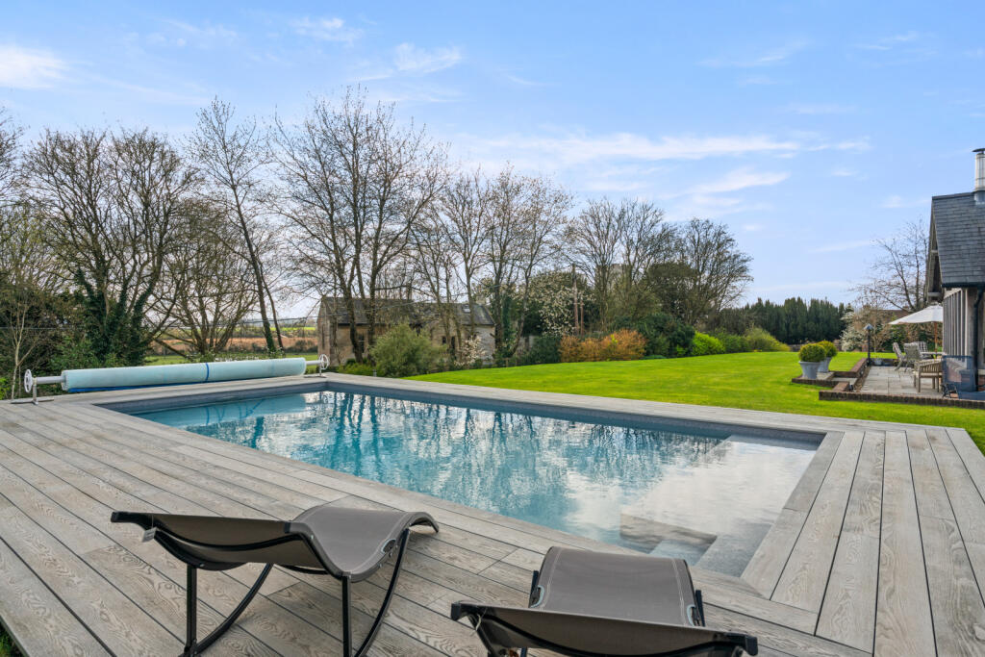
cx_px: 492
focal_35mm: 20
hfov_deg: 84.0
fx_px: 547
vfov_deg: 61.9
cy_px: 328
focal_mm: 20
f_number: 9
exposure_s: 1/50
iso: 160
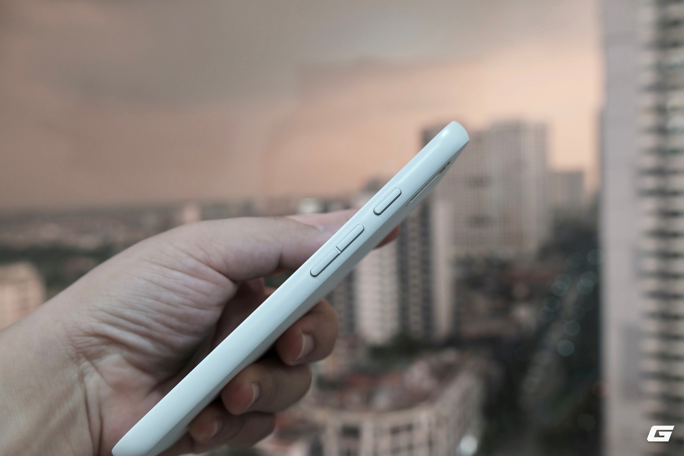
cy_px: 228
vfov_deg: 37.9
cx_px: 342
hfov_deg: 54.4
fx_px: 665
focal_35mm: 35
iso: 640
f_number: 4
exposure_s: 1/60
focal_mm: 23
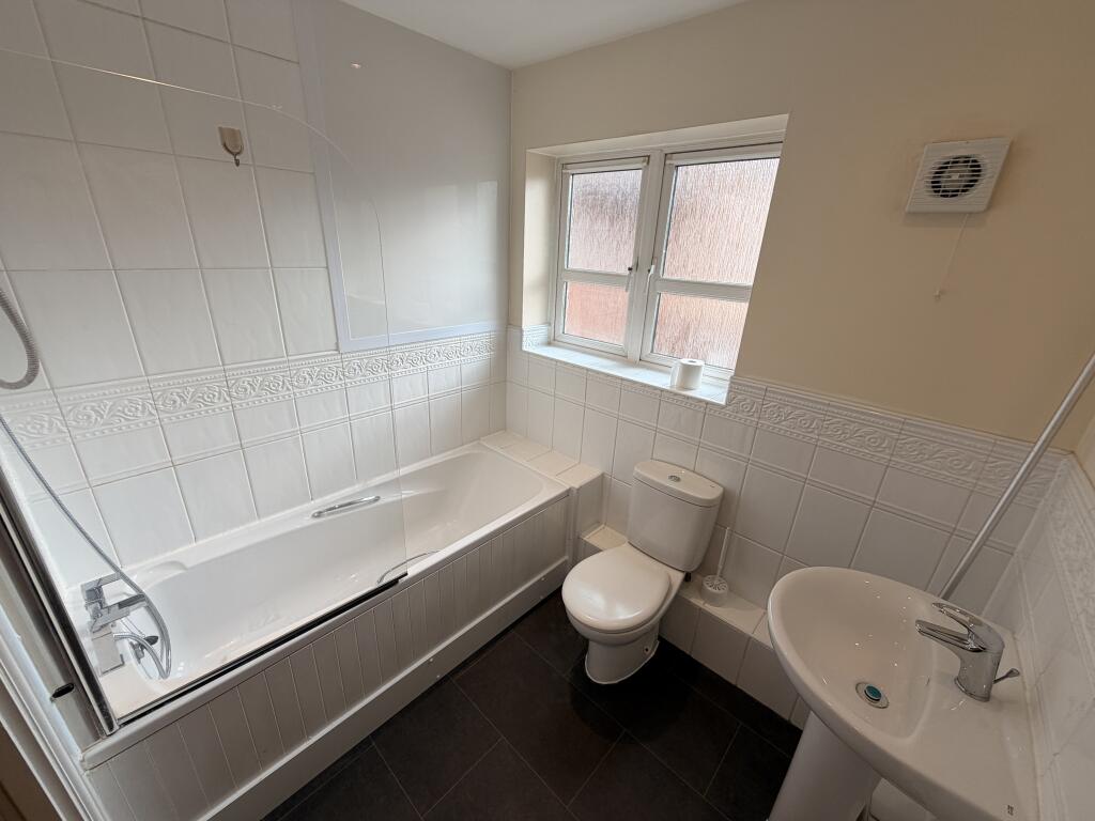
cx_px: 548
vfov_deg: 85.7
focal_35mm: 14
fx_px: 443
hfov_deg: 102.1
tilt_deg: -20.2
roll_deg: -2.9
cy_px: 410
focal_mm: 2.22
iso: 64
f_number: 2.2
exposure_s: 1/100
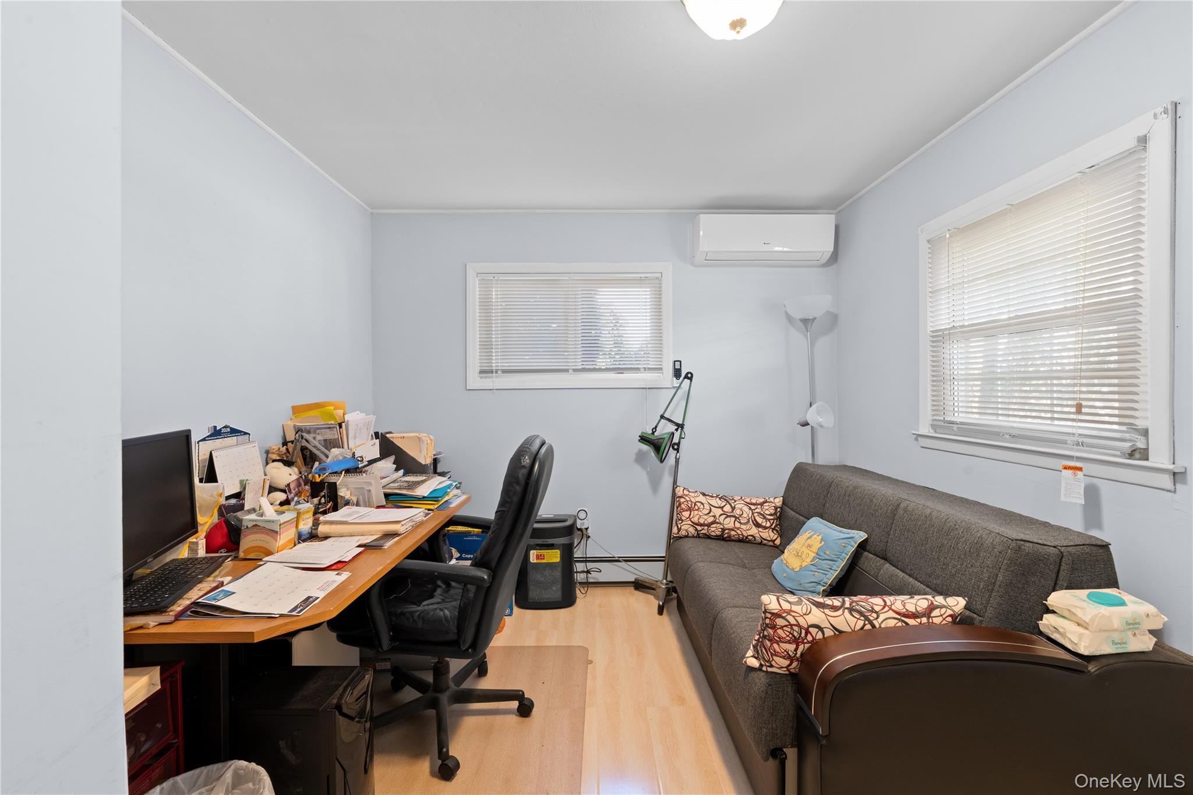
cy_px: 398
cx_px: 596
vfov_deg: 81.2
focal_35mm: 14
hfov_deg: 104.3
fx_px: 464
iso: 250
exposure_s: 2
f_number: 10
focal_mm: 14
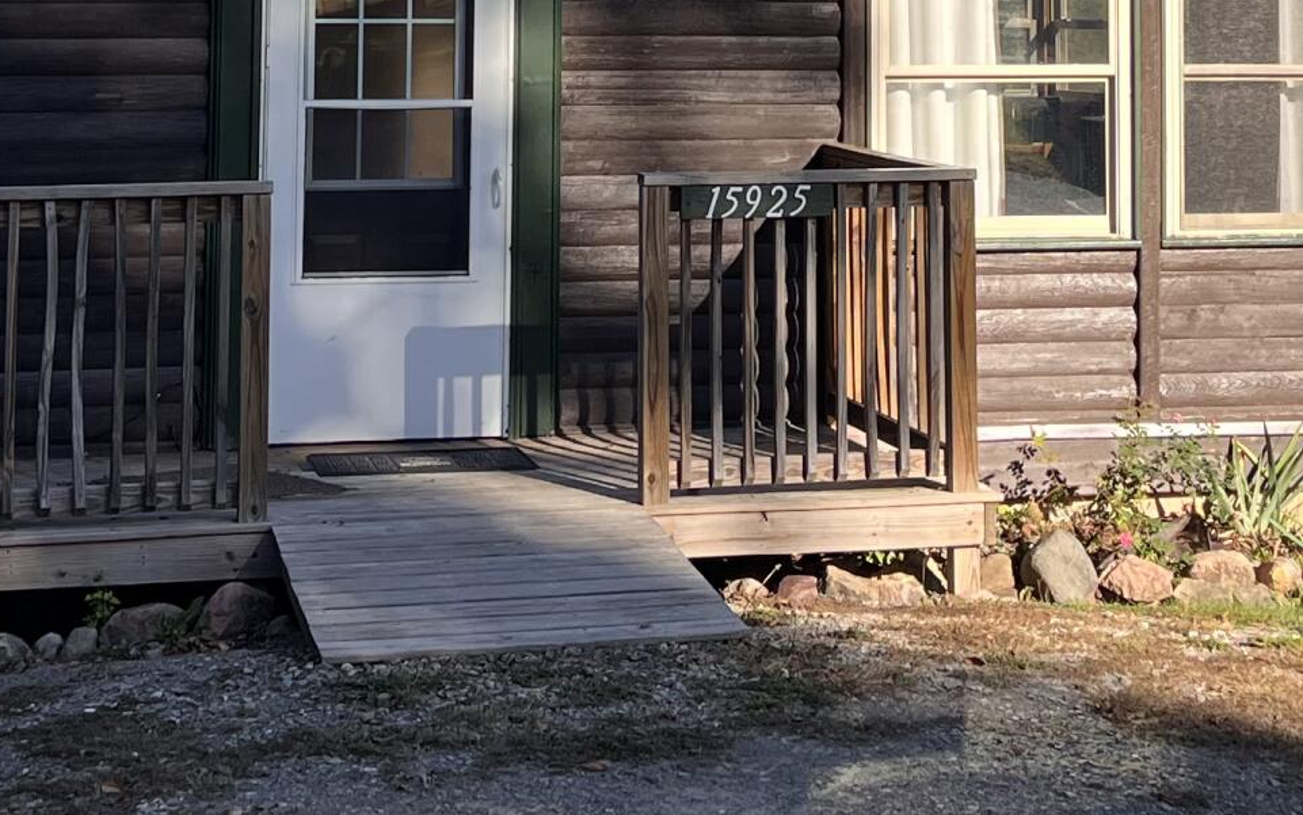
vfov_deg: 14.7
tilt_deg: +2.7
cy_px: -155
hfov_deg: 24.1
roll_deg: +0.2
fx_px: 3054
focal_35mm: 86
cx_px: 677
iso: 50
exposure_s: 1/2299
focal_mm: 5.7
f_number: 1.5
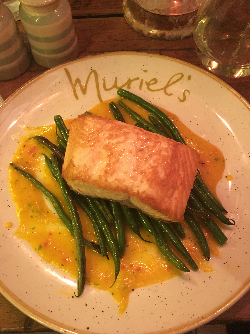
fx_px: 279
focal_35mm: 29
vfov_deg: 61.7
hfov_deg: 48.2
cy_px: 167
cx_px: 125
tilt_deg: -65.2
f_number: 2.2
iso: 400
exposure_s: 1/17
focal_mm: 4.15
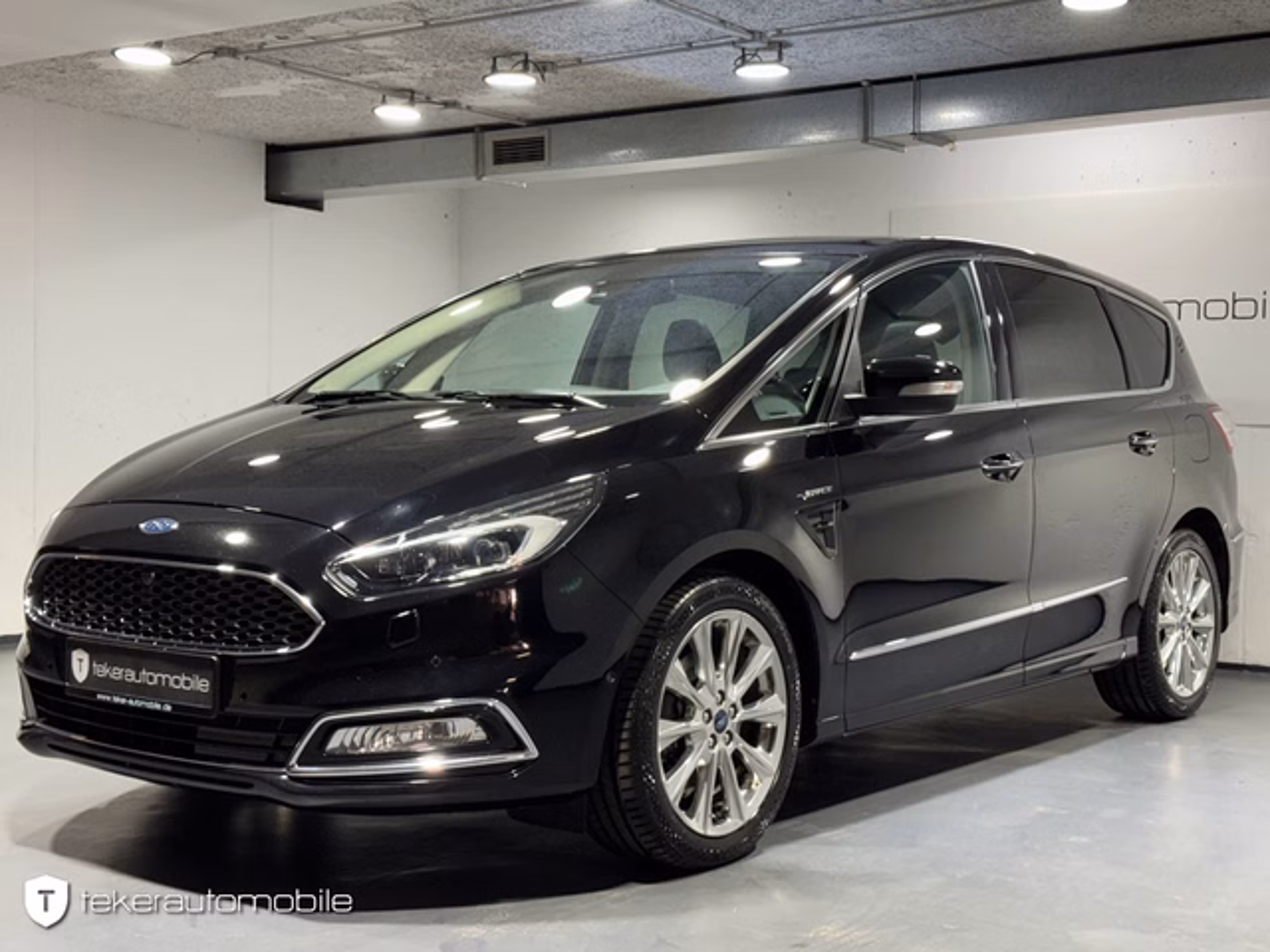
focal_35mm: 48
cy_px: 476
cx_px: 635
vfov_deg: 30.3
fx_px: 1761
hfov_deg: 39.7
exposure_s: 1/50
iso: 80
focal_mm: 6.76
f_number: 1.78
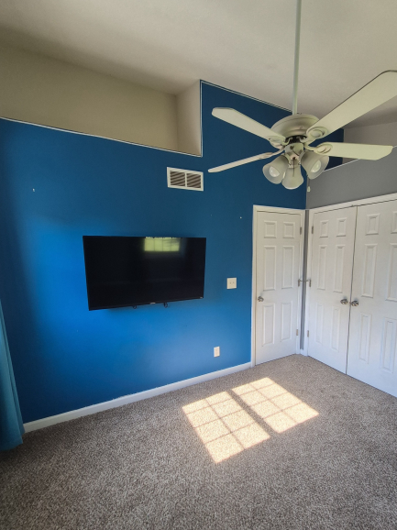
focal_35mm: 15
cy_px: 279
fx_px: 230
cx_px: 207
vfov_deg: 98.1
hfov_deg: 81.7
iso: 80
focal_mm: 1.74
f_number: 2.2
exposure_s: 1/60
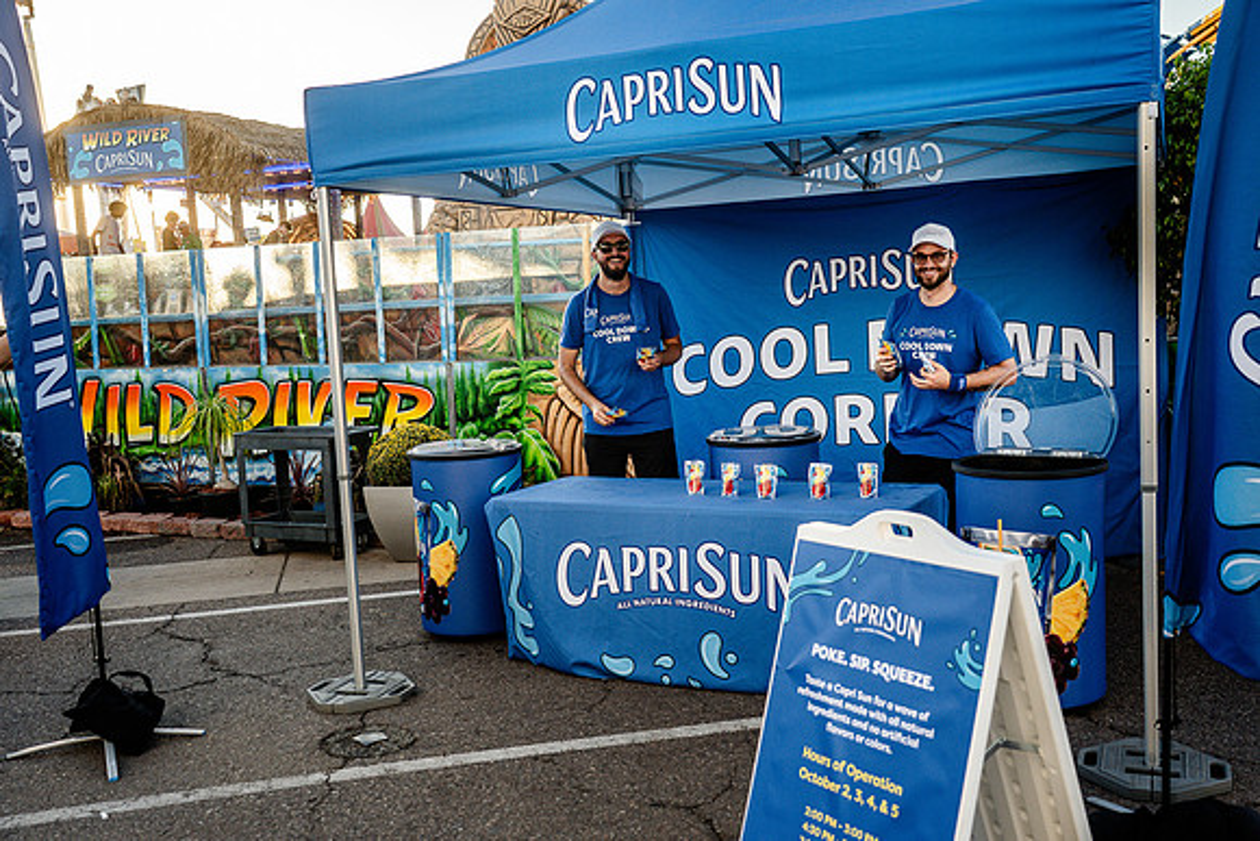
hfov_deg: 55.8
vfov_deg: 38.9
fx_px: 1190
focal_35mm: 34
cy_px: 420
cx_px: 630
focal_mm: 34
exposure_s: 1/640
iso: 500
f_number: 4
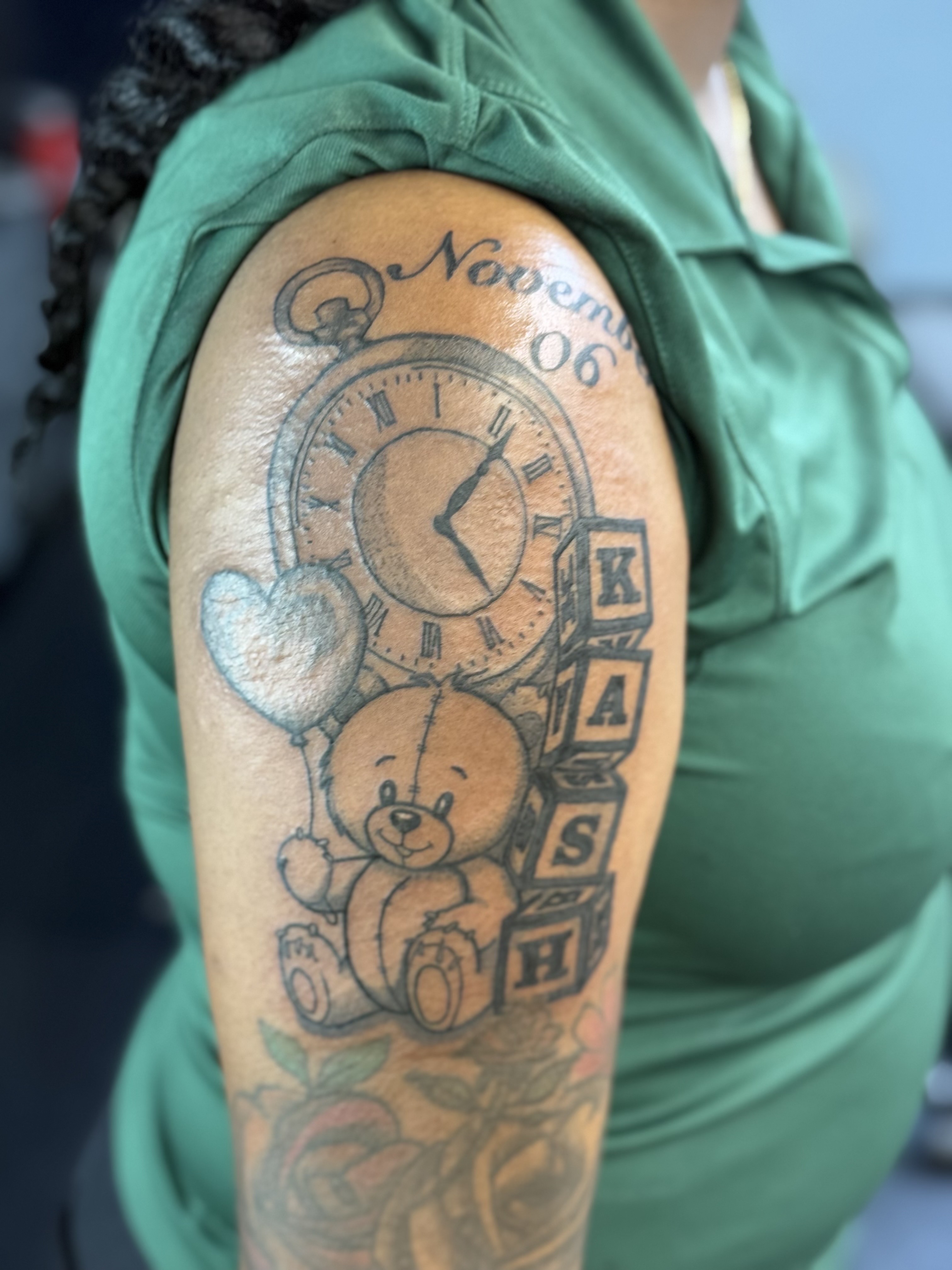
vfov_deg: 39.7
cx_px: 476
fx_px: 1760
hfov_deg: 30.3
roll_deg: -1.0
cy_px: 635
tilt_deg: -25.0
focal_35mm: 48
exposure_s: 1/40
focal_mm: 6.76
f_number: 1.78
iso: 250
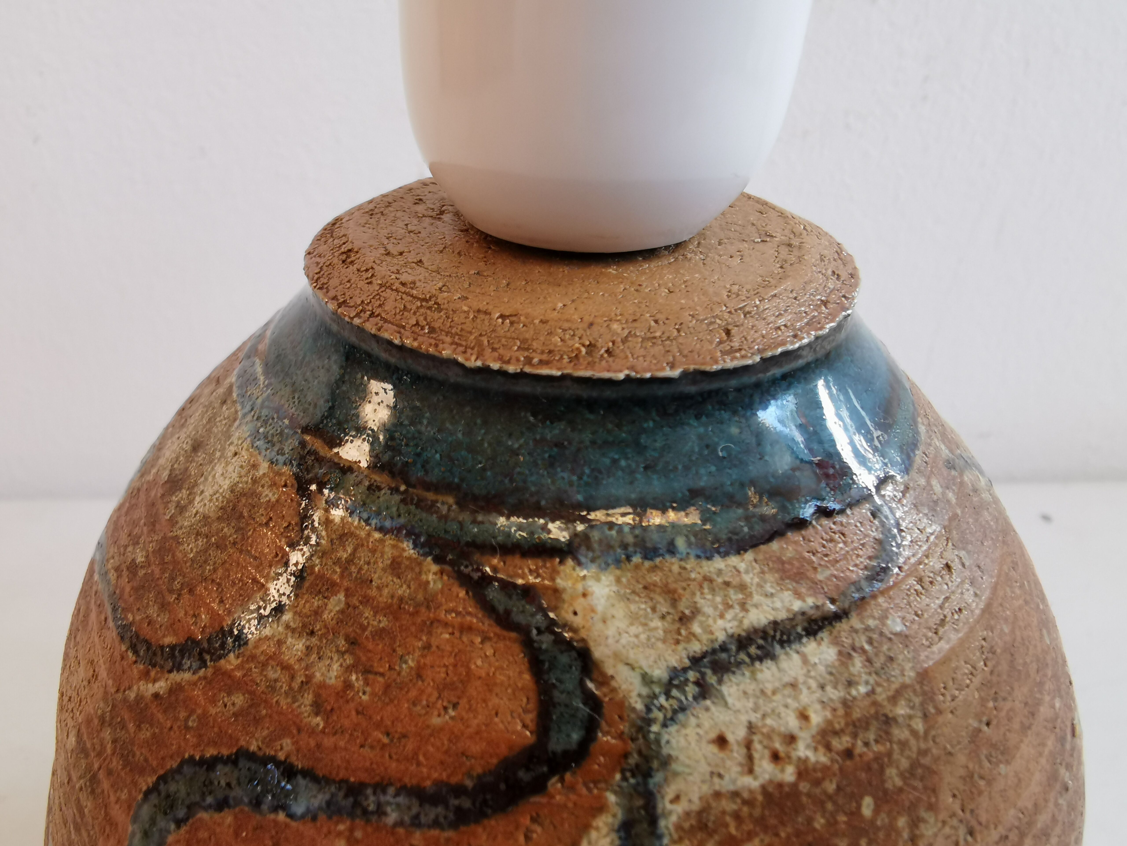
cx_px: 564
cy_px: 423
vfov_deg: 53.1
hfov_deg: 67.3
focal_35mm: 26
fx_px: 846
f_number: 2.2
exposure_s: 1/50
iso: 100
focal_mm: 2.35
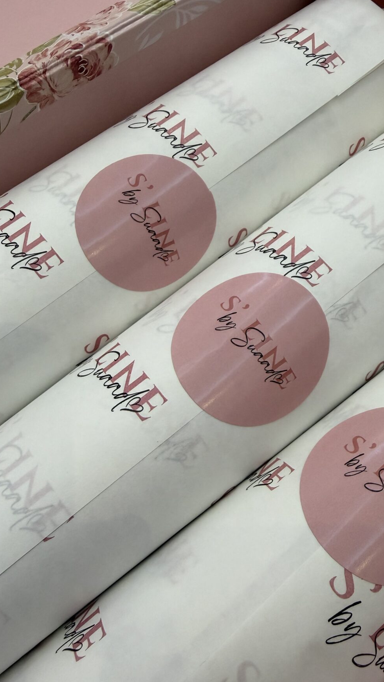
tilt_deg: -67.7
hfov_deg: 41.3
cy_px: 353
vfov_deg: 67.9
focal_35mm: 28
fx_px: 507
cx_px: 232
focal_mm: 2.22
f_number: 2.2
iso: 200
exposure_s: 1/100
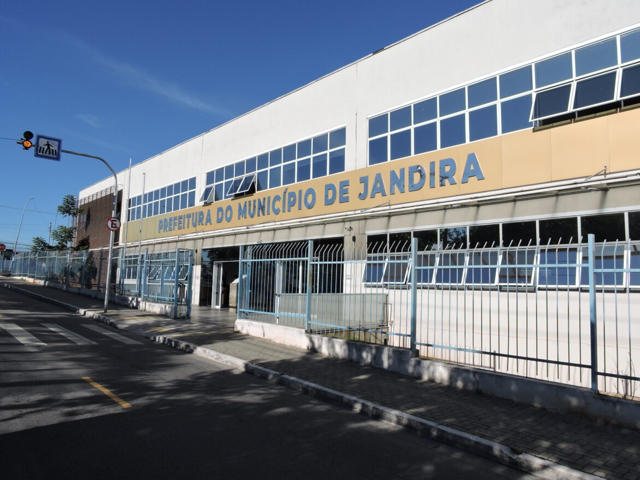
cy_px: 240
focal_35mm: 24
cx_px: 320
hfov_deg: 71.6
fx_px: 444
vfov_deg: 56.8
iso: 100
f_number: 4.2
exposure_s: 1/1250
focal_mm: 4.3
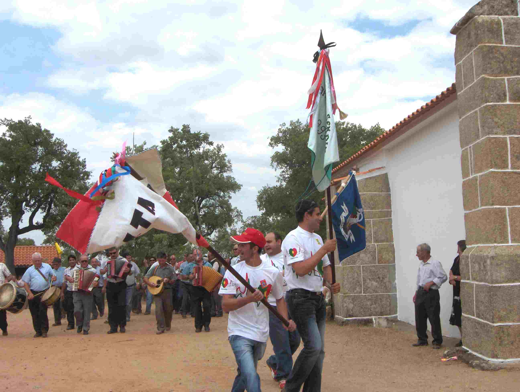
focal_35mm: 39
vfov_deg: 36.9
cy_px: 196
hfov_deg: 47.8
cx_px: 260
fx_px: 587
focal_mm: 8
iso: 100
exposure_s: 1/763
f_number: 4.8
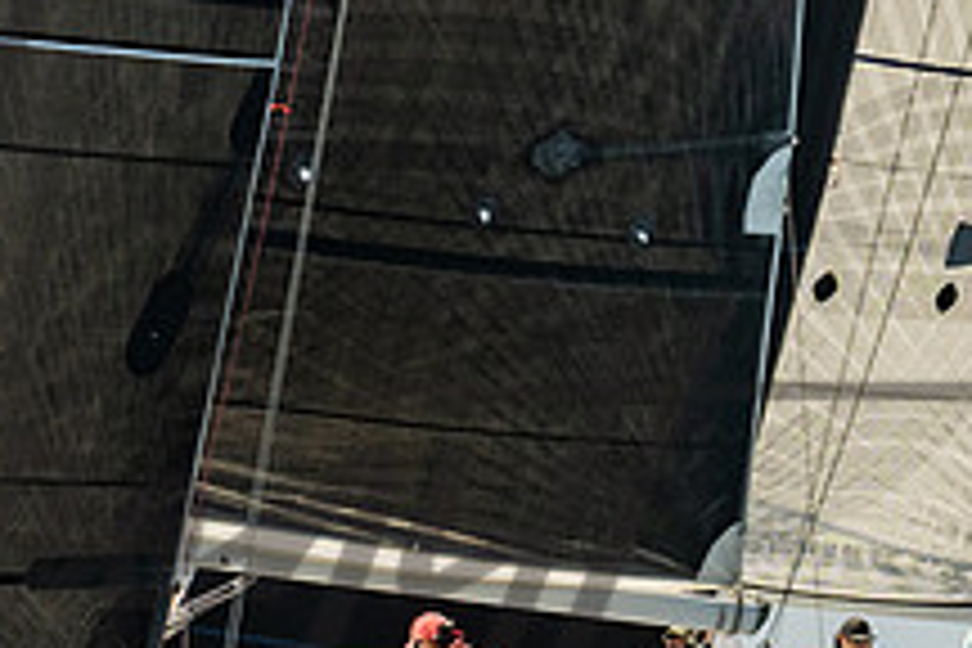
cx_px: -524
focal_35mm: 382
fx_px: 10313
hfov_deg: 5.3
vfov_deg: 3.6
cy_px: 335
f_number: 6.3
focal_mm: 82
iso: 320
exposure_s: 1/1000
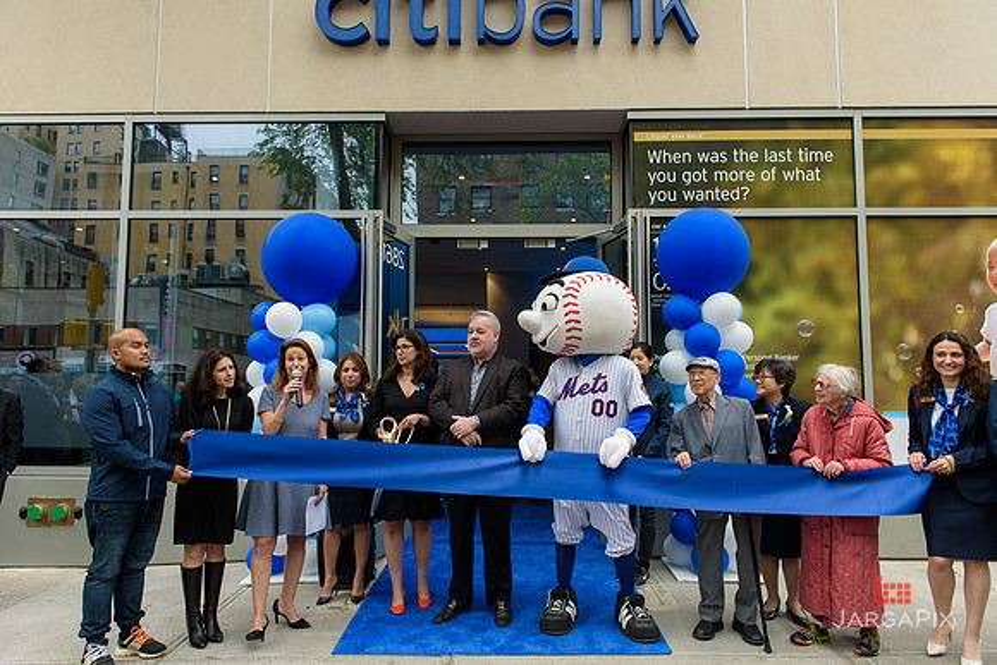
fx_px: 665
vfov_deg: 53.2
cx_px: 498
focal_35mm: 24
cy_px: 332
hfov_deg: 73.7
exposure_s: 1/250
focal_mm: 24
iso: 200
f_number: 5
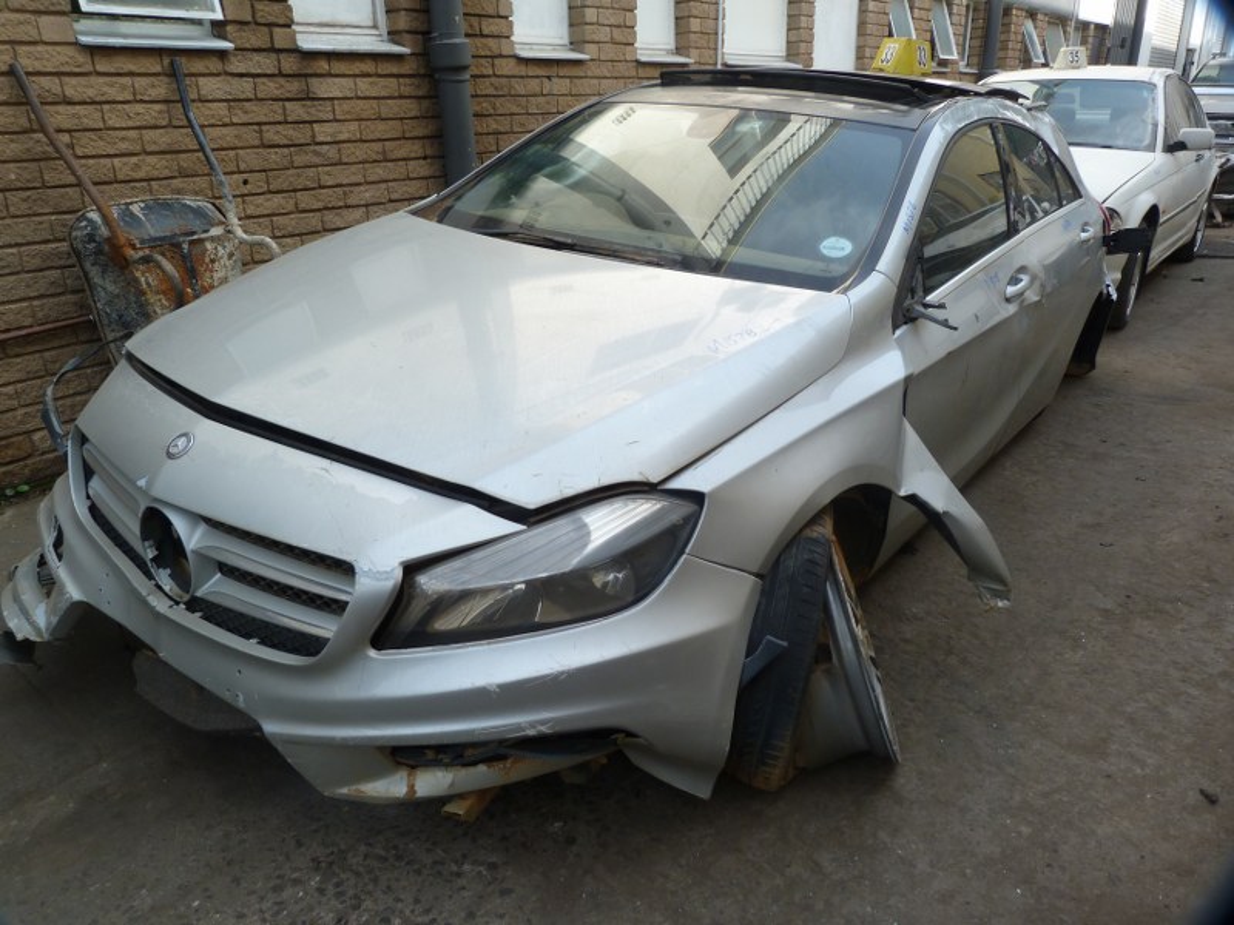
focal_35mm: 25
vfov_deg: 54.9
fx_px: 891
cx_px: 617
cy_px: 462
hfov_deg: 69.4
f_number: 4
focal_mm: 4.5
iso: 80
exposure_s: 1/125
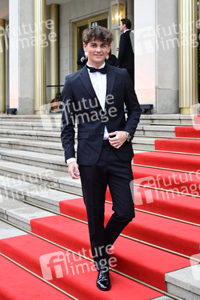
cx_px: 100
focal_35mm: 44
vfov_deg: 44.5
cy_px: 150
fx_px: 367
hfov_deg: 30.5
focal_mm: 44
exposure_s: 1/200
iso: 3600
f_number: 5.6
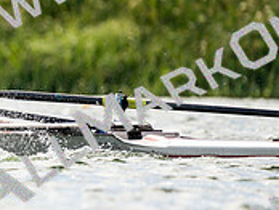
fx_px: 15521
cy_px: 81
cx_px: -167
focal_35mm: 1923
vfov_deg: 0.8
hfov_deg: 1.0
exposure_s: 1/2000
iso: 320
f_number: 6.3
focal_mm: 600
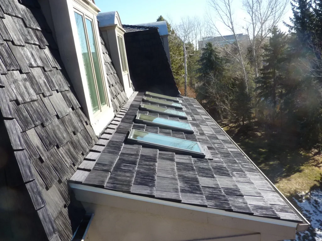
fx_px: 233
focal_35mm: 25
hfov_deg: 69.4
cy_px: 120
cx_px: 161
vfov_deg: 54.9
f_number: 4.5
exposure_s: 1/500
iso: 200
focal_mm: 4.1
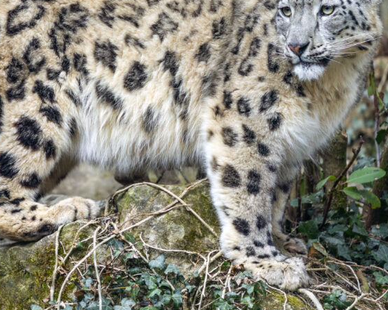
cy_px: 102
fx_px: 11078
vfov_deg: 1.6
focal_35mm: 965
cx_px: 157
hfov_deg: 2.0
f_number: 5.6
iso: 1000
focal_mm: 560
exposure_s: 1/800
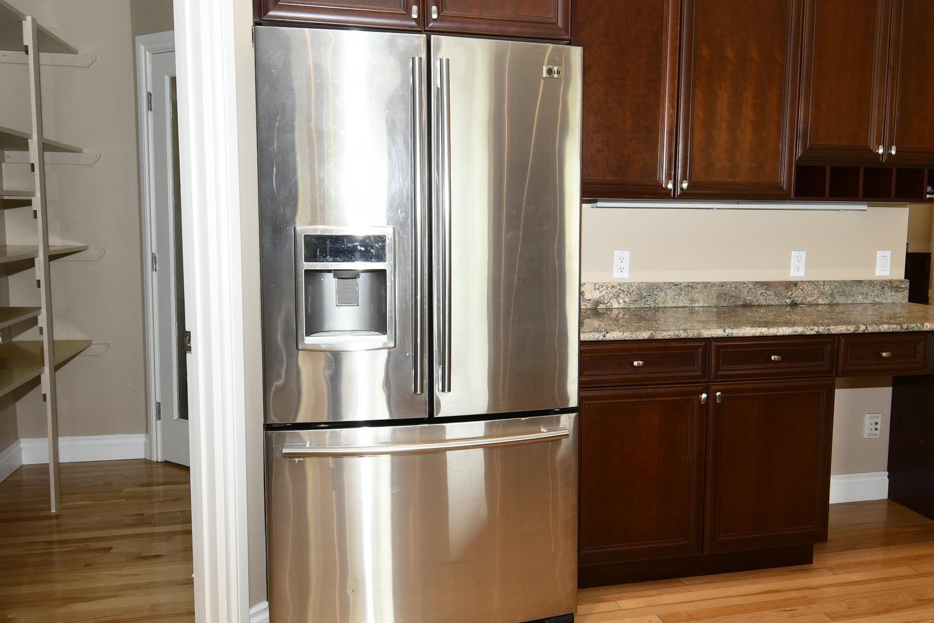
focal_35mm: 29
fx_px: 752
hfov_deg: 63.5
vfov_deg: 44.9
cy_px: 287
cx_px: 518
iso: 400
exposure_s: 1/60
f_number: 5.6
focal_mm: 12
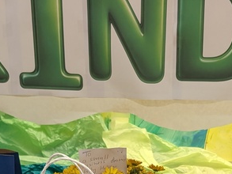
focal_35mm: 84
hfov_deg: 23.3
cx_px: 116
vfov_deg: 16.4
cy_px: 240
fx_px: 563
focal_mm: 6.9
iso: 118
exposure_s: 1/120
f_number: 1.68
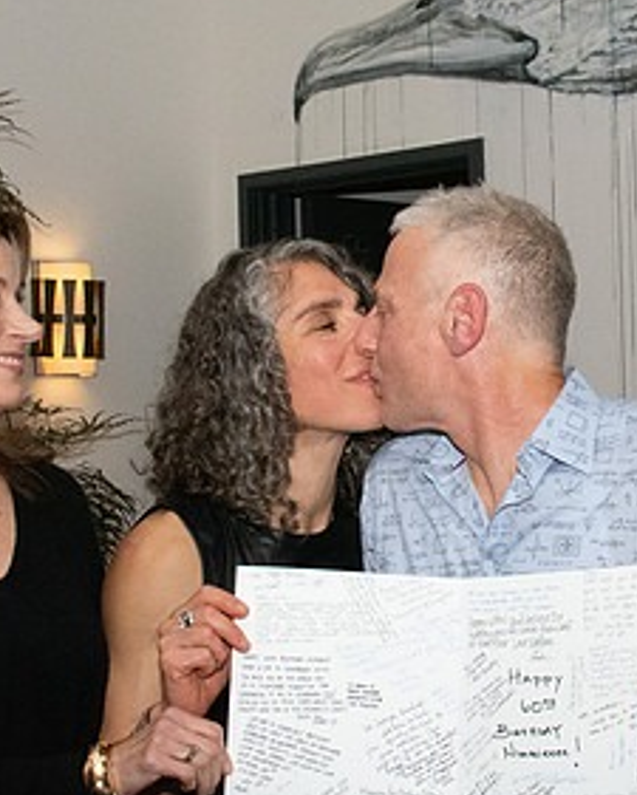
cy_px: 412
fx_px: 2190
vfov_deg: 20.6
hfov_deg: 16.5
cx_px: 388
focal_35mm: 93
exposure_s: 1/200
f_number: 14
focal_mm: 32
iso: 5000
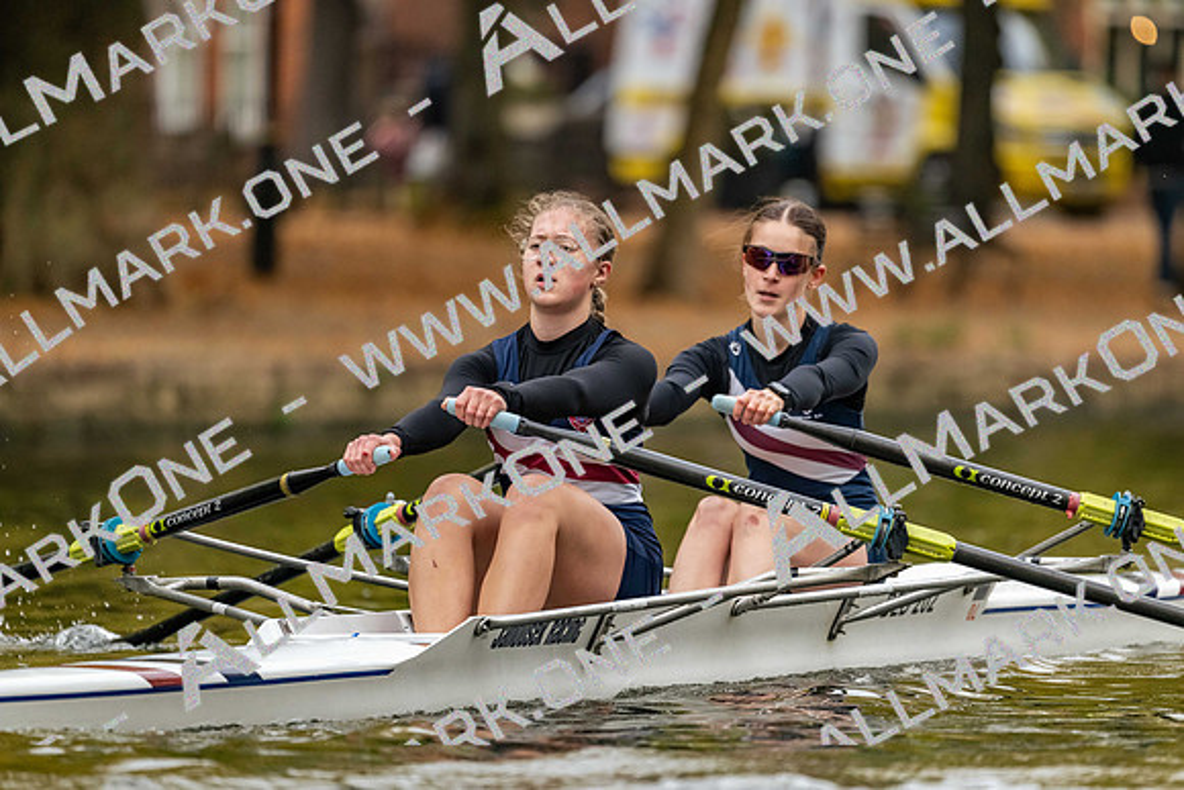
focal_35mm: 400
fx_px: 13158
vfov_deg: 3.4
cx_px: 592
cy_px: 395
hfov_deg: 5.2
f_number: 4.5
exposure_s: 1/2500
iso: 3200
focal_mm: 400
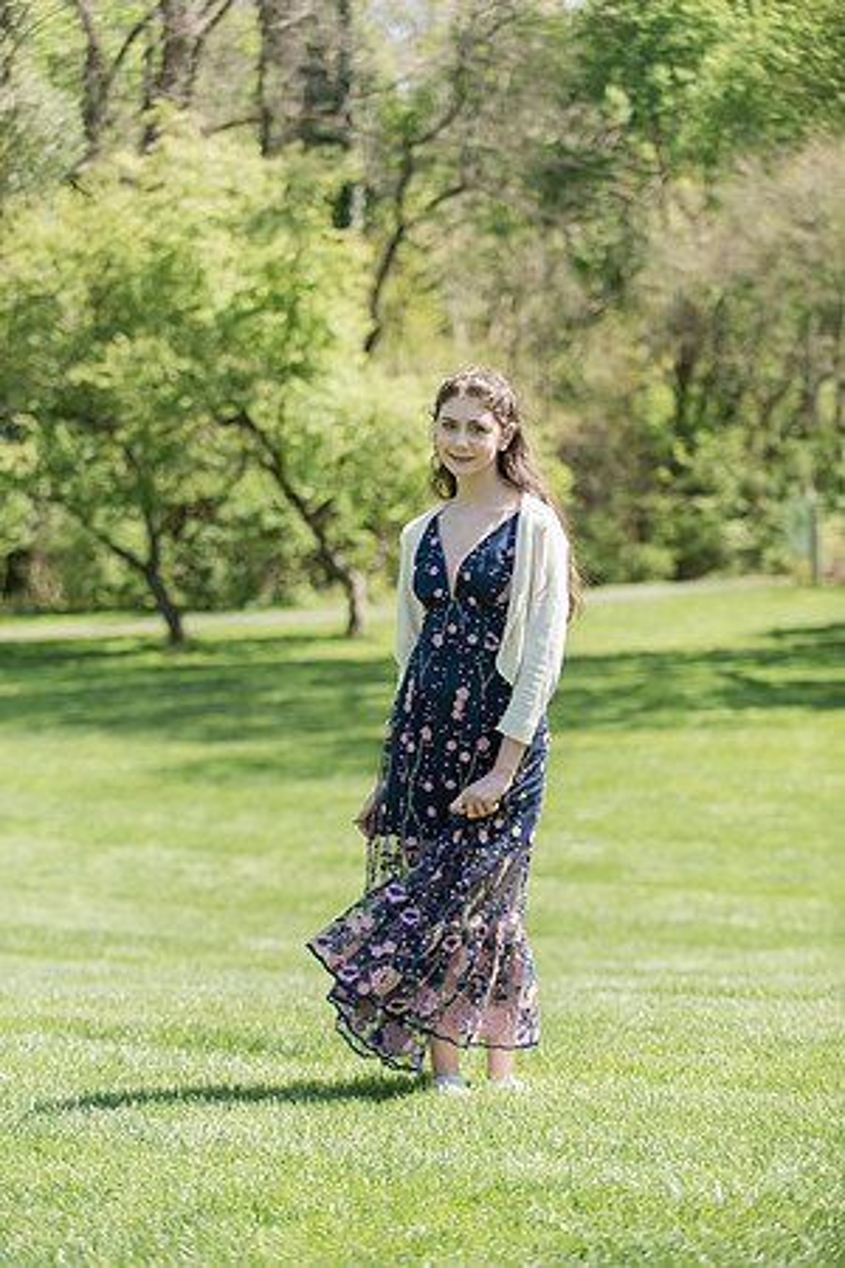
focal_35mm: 86
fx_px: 3028
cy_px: 634
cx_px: 422
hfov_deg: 15.9
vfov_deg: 23.6
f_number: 3.2
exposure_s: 1/1600
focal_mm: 86
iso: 400
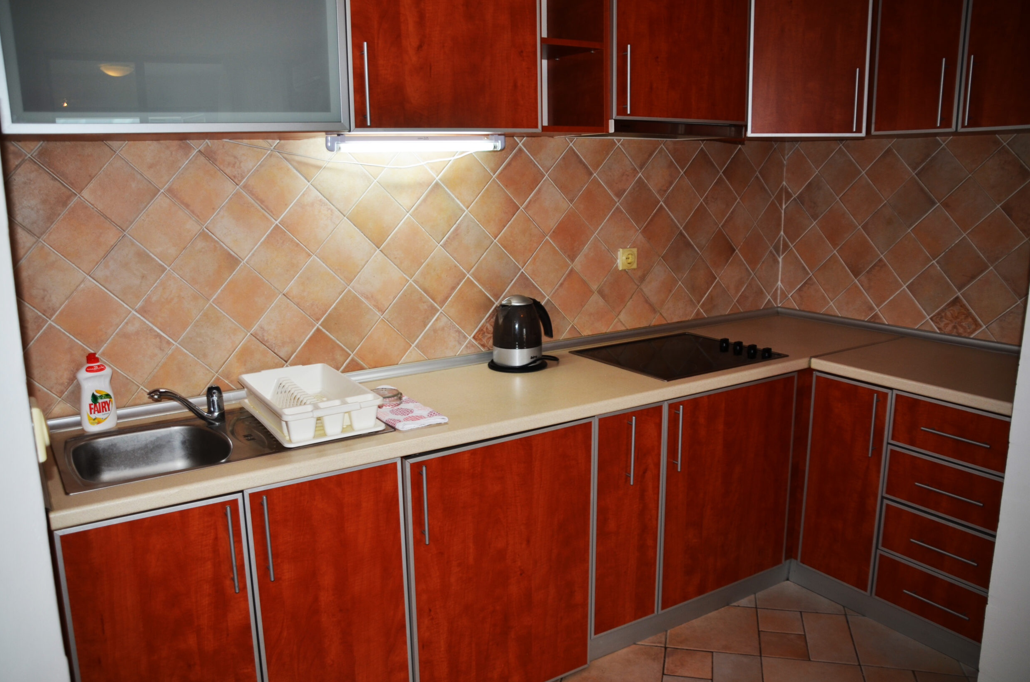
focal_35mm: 28
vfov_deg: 46.2
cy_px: 334
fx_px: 799
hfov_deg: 65.6
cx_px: 504
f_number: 3.5
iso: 125
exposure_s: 1/60
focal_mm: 18
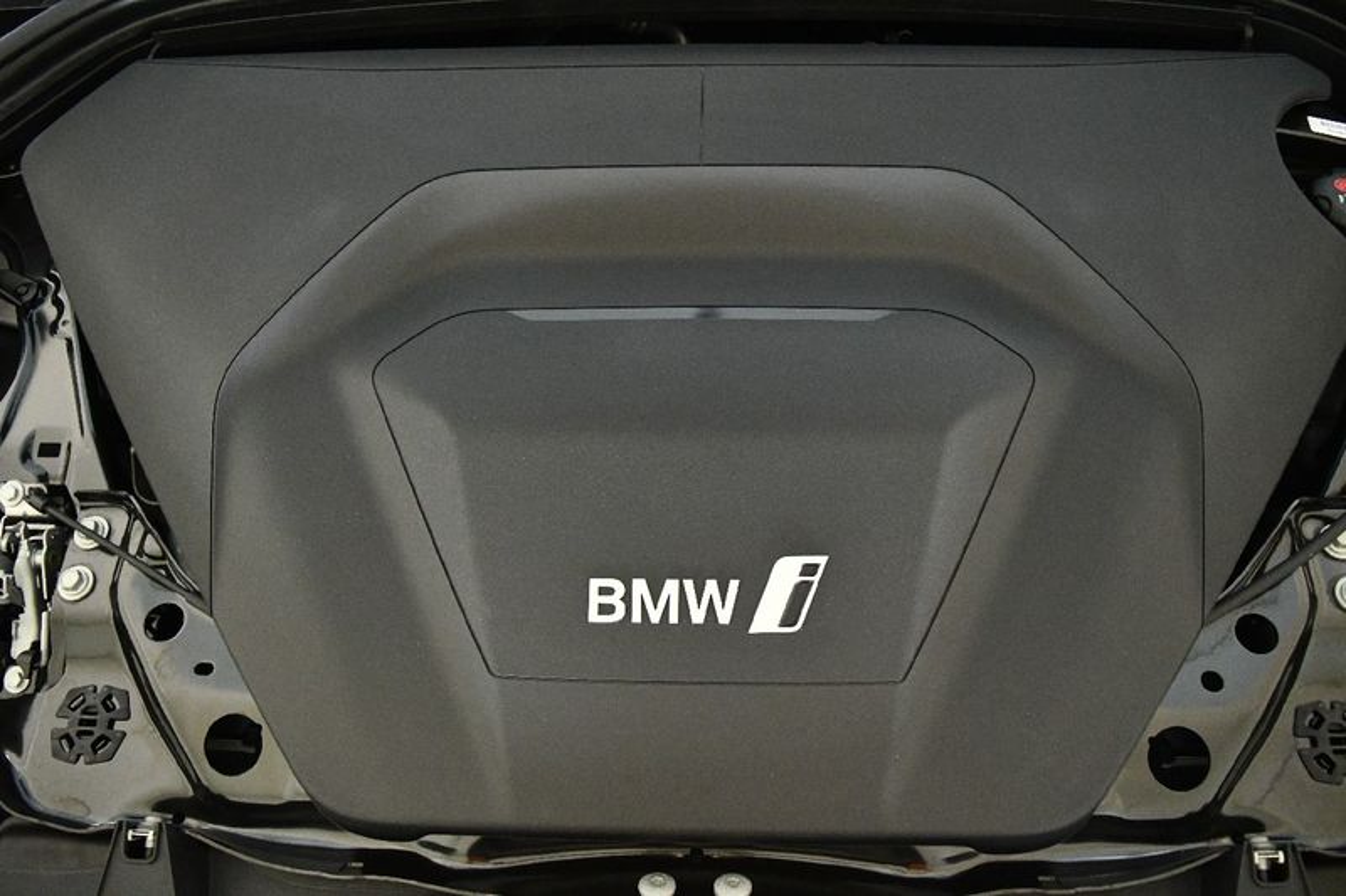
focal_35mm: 27
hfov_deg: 67.4
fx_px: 1009
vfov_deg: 47.9
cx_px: 673
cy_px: 448
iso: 5600
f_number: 3.5
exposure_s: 1/60
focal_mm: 18
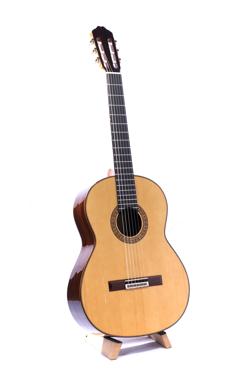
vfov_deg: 31.9
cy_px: 184
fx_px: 643
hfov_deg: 21.6
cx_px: 122
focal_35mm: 63
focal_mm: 63
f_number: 22
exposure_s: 1/50
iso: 100
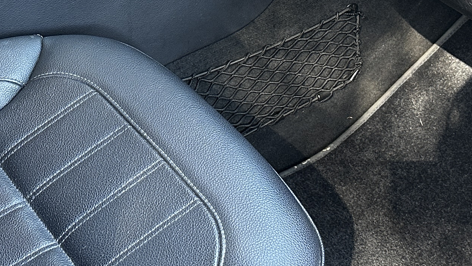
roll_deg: +0.4
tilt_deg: -29.9
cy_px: -30
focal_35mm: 84
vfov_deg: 14.1
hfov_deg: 25.0
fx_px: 1051
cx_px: 110
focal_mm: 6.86
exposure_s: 1/60
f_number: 1.78
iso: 250
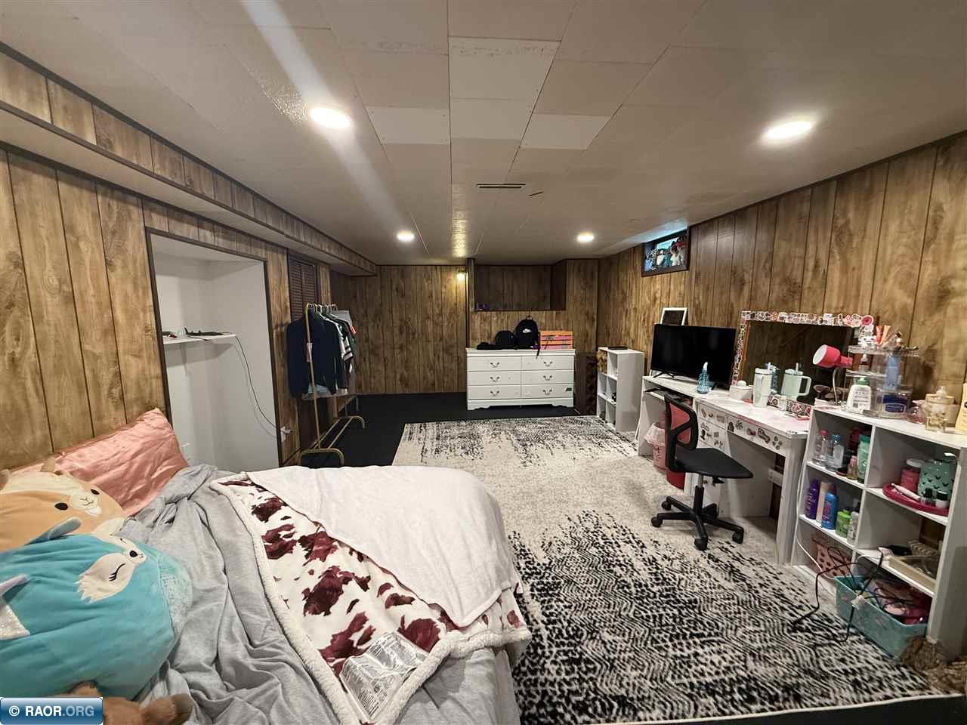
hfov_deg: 102.1
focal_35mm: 14
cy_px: 362
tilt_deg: -6.9
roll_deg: +0.0
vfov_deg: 85.7
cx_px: 484
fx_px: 391
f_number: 2.2
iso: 400
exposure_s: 1/60
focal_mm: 2.22
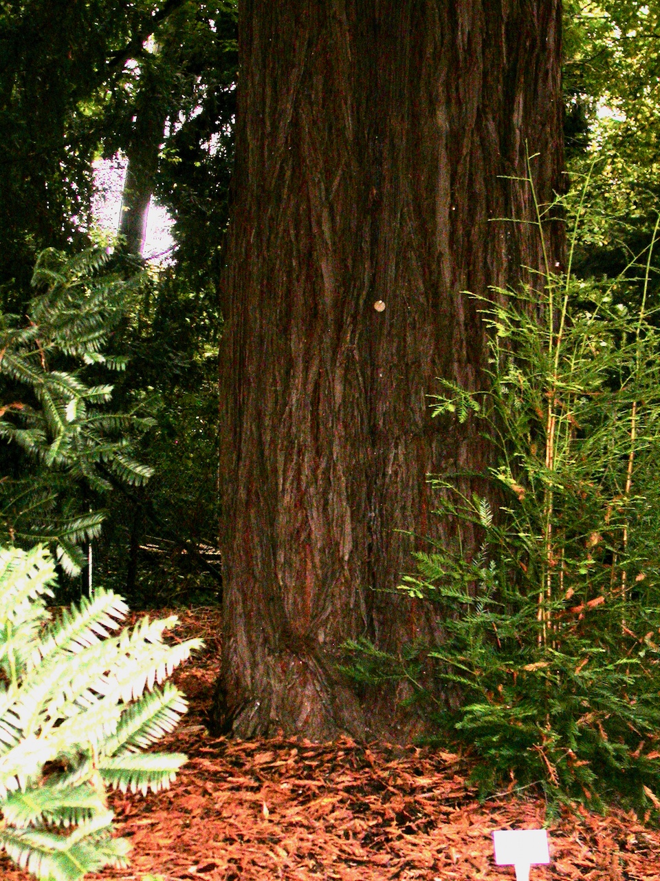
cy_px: 440
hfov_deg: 18.9
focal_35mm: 78
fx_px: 1983
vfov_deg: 25.0
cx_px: 330
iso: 200
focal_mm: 16.2
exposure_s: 1/60.3
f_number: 3.5
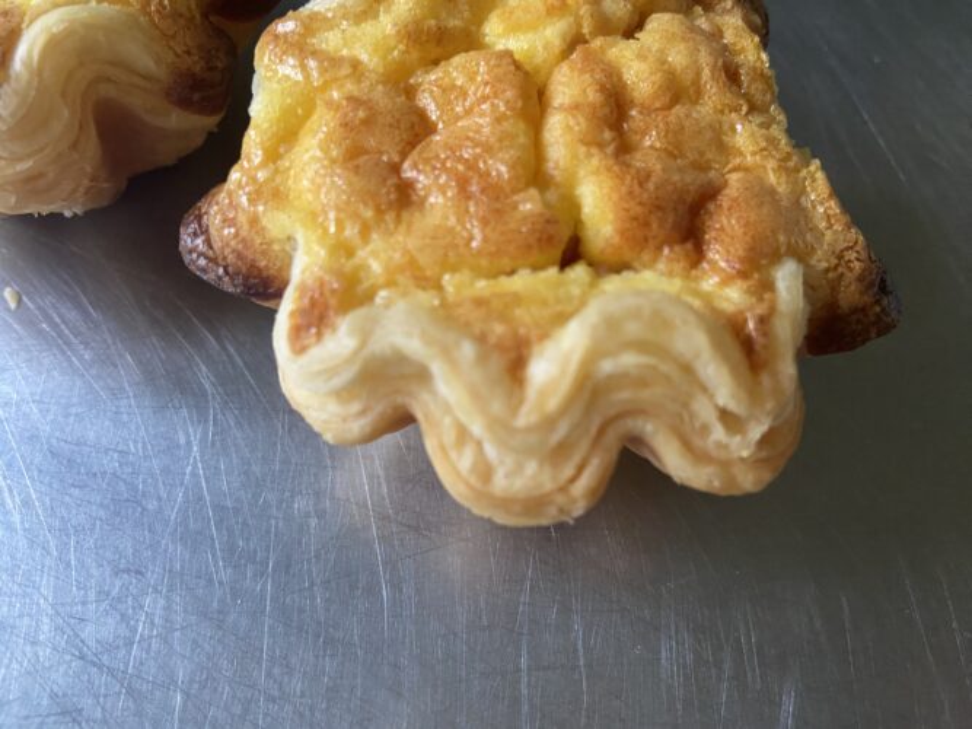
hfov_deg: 69.4
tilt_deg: -65.3
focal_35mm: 25
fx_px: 702
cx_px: 486
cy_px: 364
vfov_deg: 54.9
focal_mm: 4.25
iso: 400
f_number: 1.8
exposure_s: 1/60
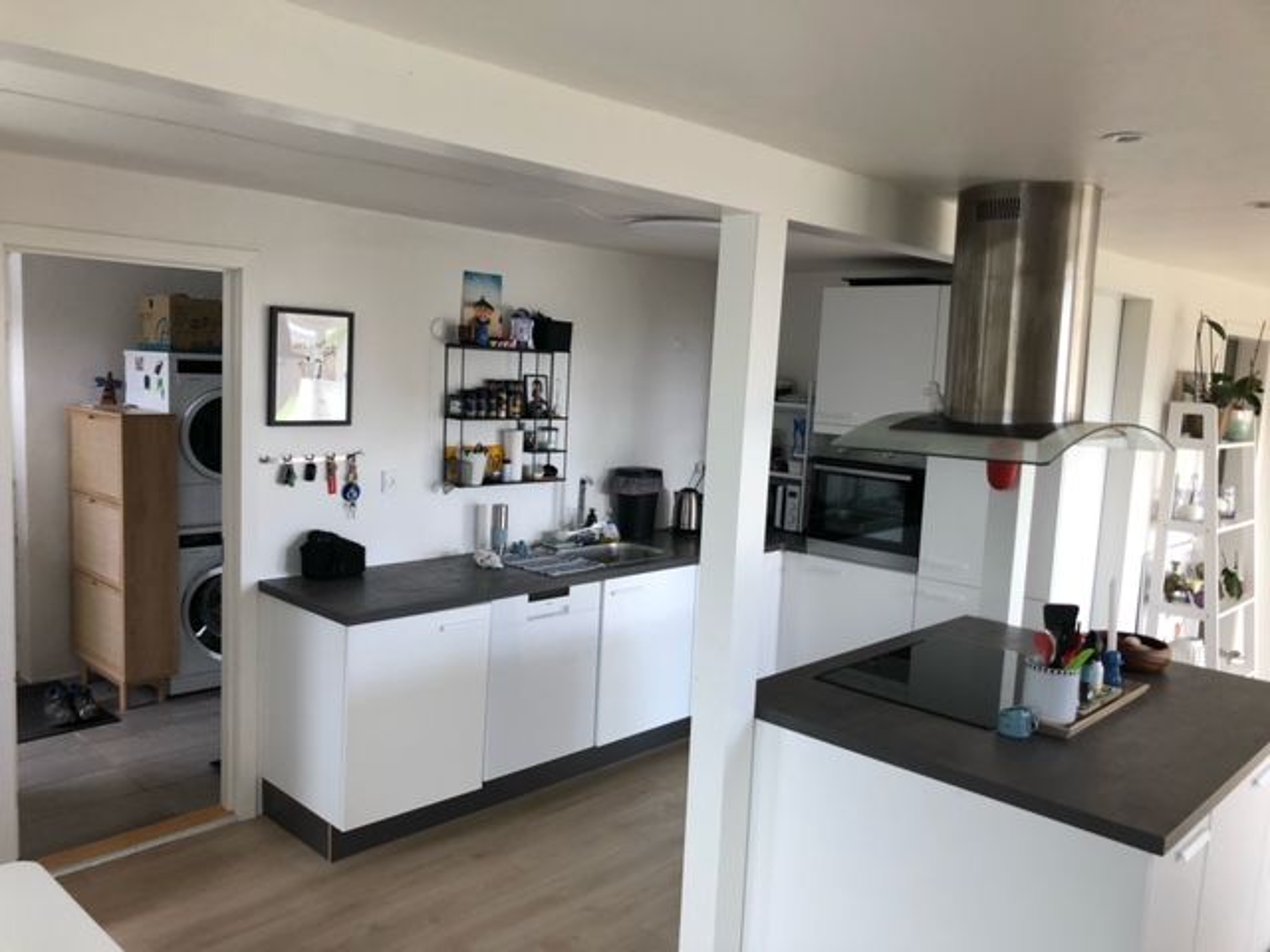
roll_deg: -1.7
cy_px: 476
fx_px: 1027
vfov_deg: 49.7
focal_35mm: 28
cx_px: 635
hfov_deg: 63.4
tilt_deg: -6.0
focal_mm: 3.99
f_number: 1.8
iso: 25
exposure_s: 1/40
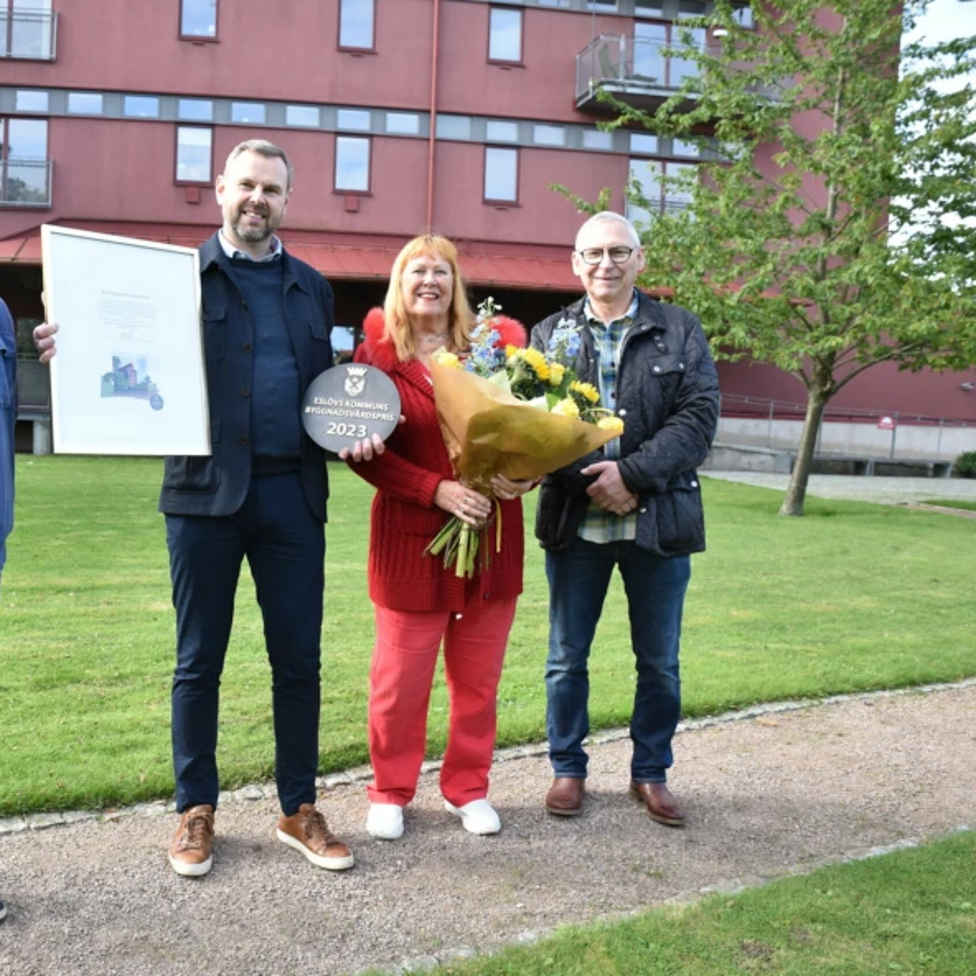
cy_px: 486
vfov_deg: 52.5
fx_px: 989
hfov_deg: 50.8
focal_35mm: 31
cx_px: 272
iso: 400
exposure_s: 1/200
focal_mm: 24
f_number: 7.1
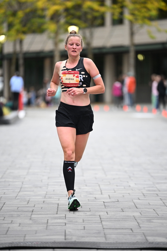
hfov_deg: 6.9
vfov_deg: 10.3
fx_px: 1391
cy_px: 126
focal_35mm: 200
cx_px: 84
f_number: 2.8
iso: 1600
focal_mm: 200
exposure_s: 1/1250
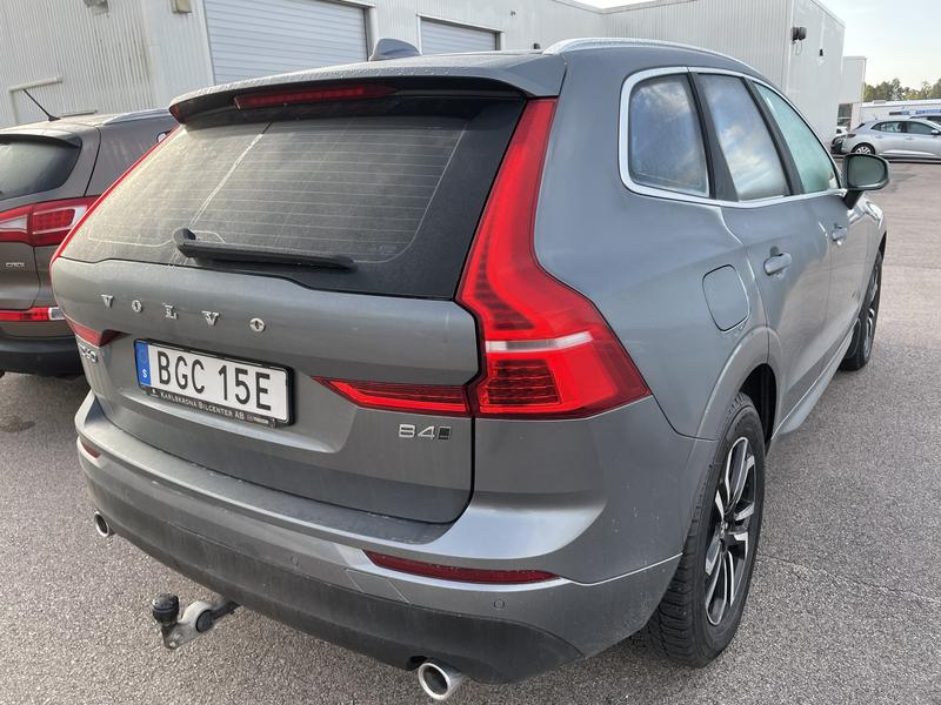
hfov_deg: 67.3
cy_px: 352
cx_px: 470
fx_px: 707
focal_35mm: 26
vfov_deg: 53.1
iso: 32
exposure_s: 1/324
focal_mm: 4.2
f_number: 1.6
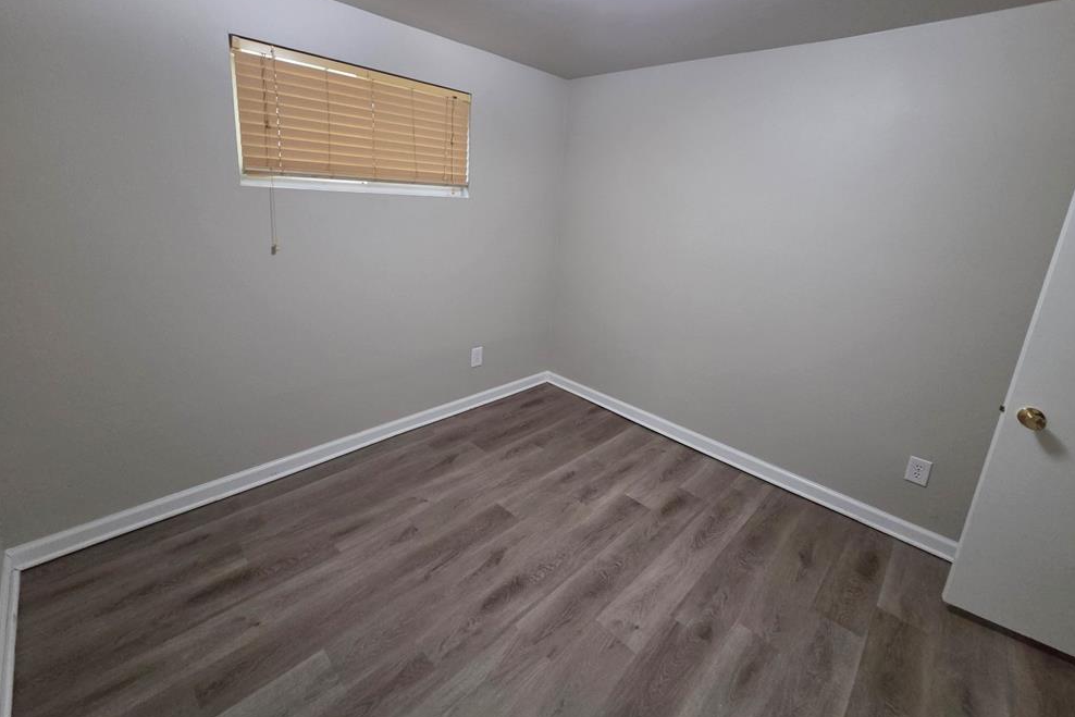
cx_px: 538
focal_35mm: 14
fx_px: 418
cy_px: 305
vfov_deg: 80.7
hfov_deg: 104.2
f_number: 2.2
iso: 1000
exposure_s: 1/60
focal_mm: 2.2
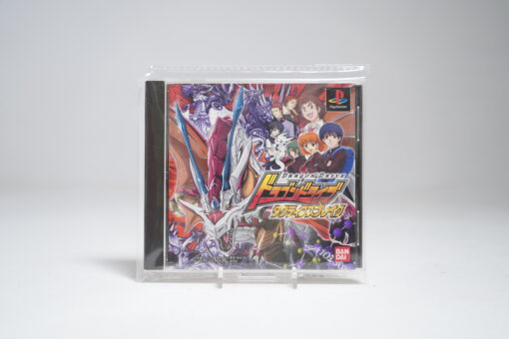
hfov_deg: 43.6
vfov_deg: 29.9
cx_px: 254
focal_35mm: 45
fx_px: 636
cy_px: 170
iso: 100
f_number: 5.6
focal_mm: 45
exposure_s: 1/5
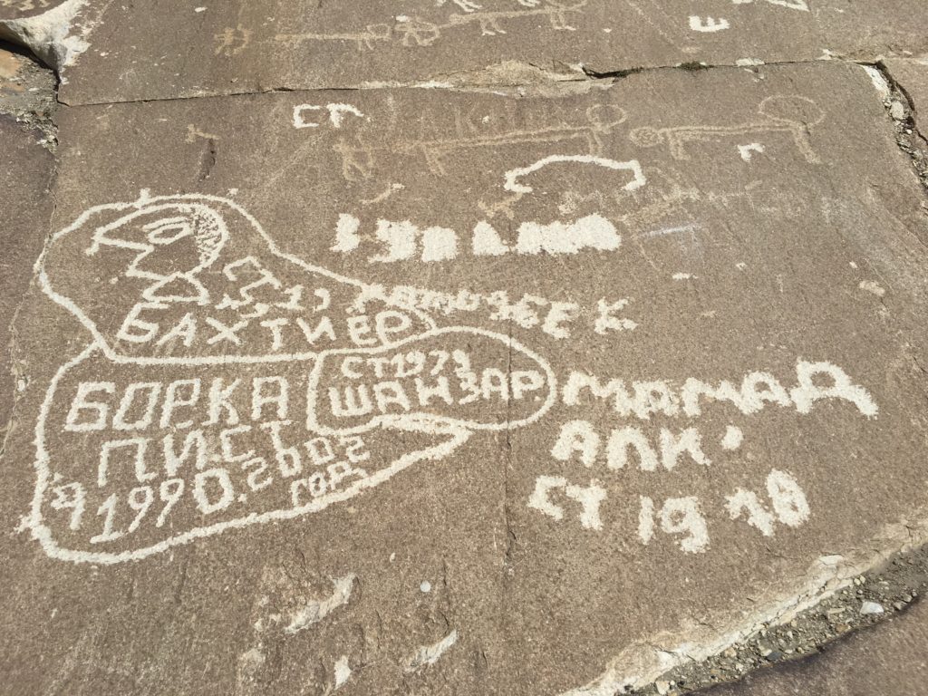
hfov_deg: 61.7
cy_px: 348
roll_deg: -2.1
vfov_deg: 48.2
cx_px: 464
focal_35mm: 29
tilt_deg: -26.6
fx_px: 777
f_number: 2.2
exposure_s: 1/6410
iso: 25
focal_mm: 4.15
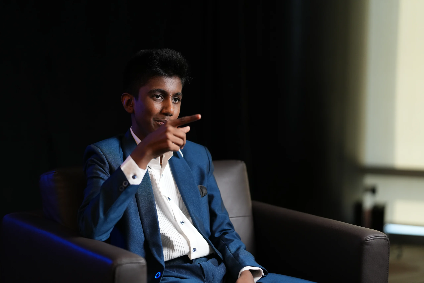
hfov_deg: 23.9
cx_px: 212
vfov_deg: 16.1
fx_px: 1001
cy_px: 142
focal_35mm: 85
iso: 800
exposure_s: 1/2000
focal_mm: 85
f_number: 1.4
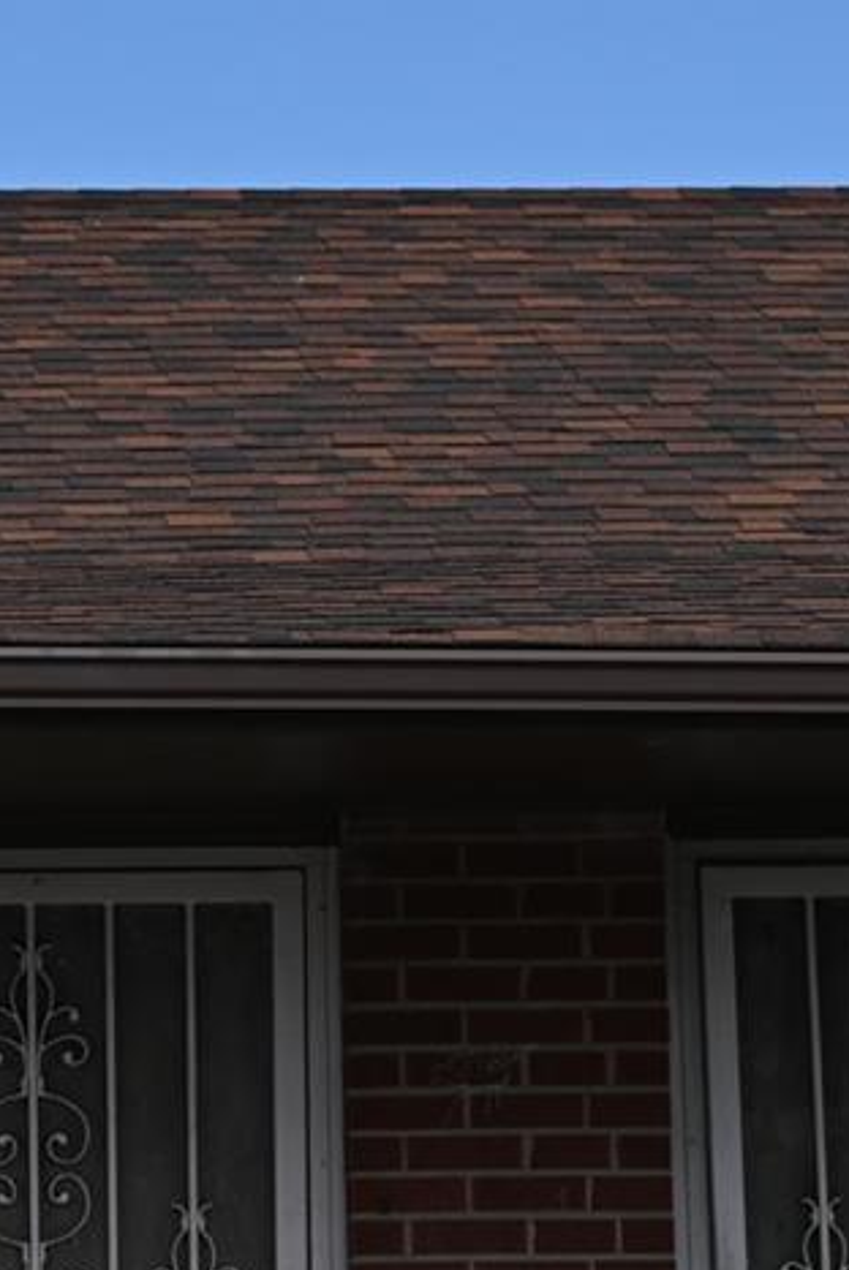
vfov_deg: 5.7
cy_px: 268
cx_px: 343
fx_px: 12680
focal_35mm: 359
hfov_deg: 3.8
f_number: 6.3
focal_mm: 105
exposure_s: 1/640
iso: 100
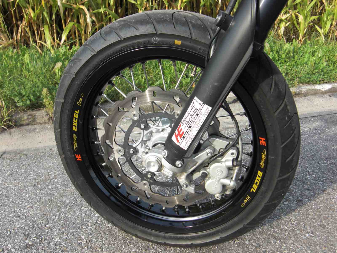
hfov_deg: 55.4
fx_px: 321
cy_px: 126
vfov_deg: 42.9
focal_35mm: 33
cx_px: 168
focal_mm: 5.8
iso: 50
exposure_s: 1/320
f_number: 2.7
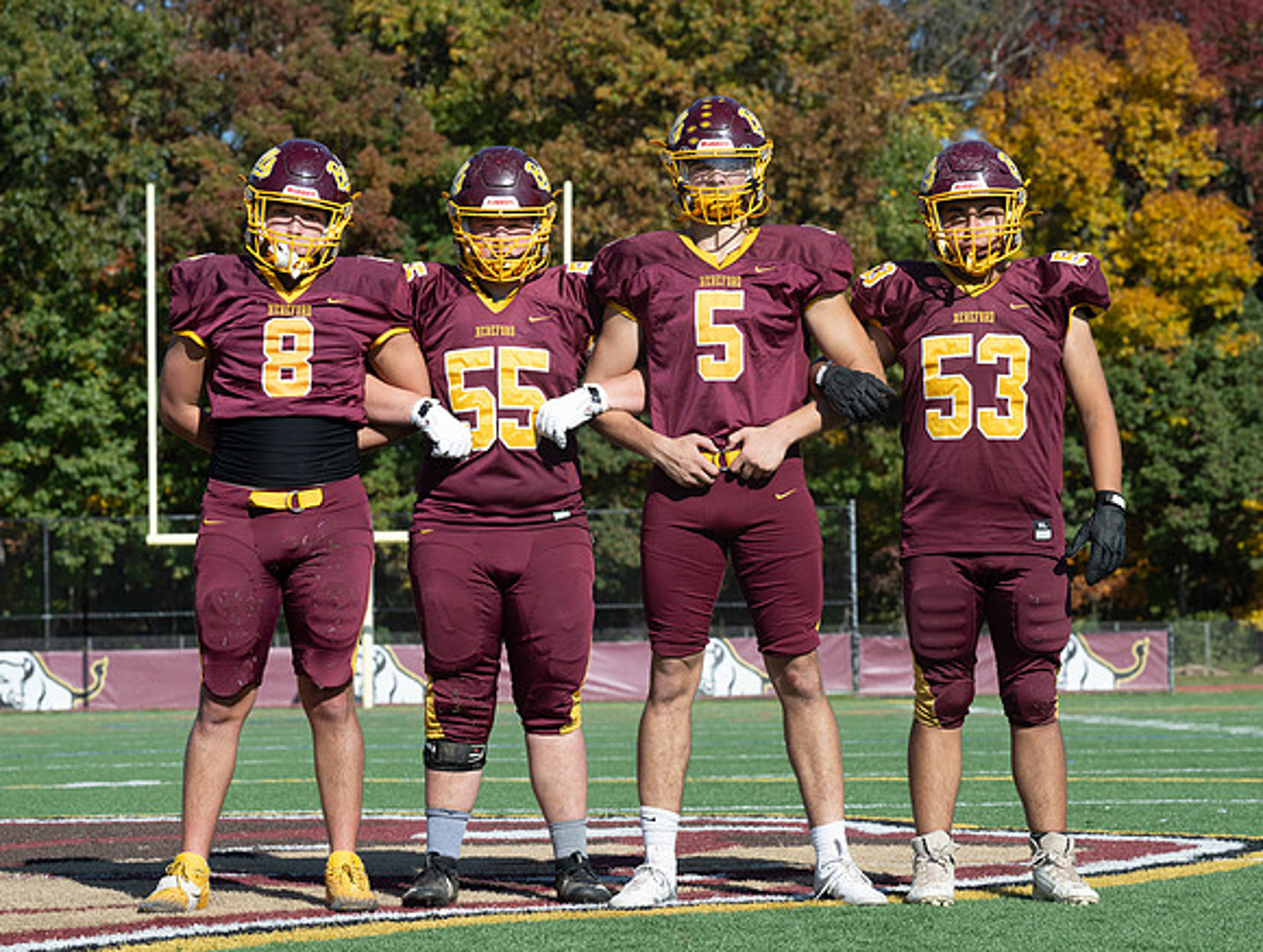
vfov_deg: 14.0
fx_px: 3866
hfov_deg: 18.5
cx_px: 677
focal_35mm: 106
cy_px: 437
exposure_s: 1/1600
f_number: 5.6
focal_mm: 80
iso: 360
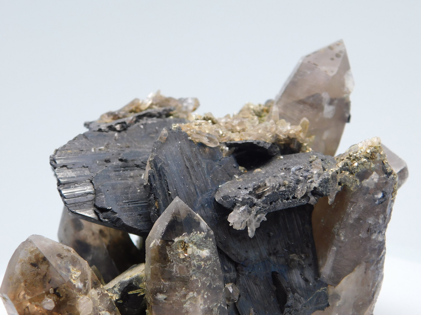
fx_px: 718
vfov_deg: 24.8
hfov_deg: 32.7
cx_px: 210
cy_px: 158
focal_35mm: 59
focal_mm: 10.4
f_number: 4
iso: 125
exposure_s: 1/100
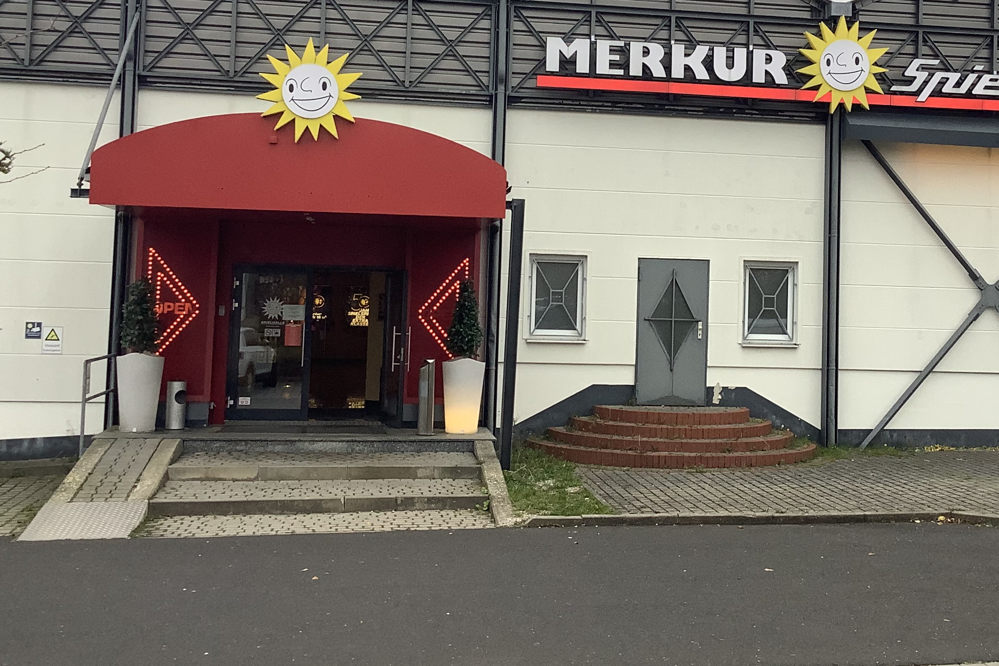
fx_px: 1360
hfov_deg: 40.1
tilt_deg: +4.0
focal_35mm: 49
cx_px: 607
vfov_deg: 27.4
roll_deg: +0.1
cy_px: 221
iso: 32
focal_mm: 3.3
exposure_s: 1/100
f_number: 2.4
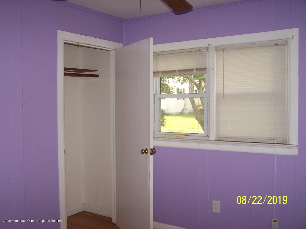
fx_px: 336
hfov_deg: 49.0
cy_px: 114
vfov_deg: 37.7
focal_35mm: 38
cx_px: 153
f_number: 2.8
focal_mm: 6.3
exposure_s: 1/60
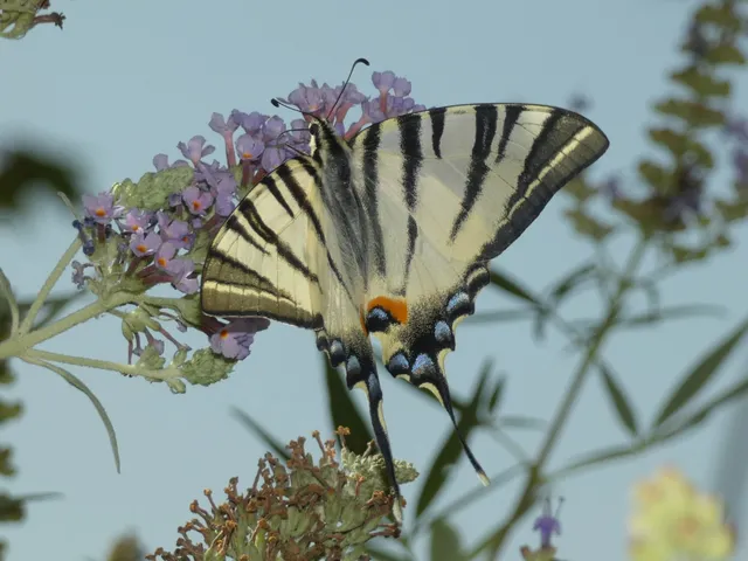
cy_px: 280
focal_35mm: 229
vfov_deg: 6.5
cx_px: 374
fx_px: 4948
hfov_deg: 8.6
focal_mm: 41.1
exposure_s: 1/200
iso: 80
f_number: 5.5
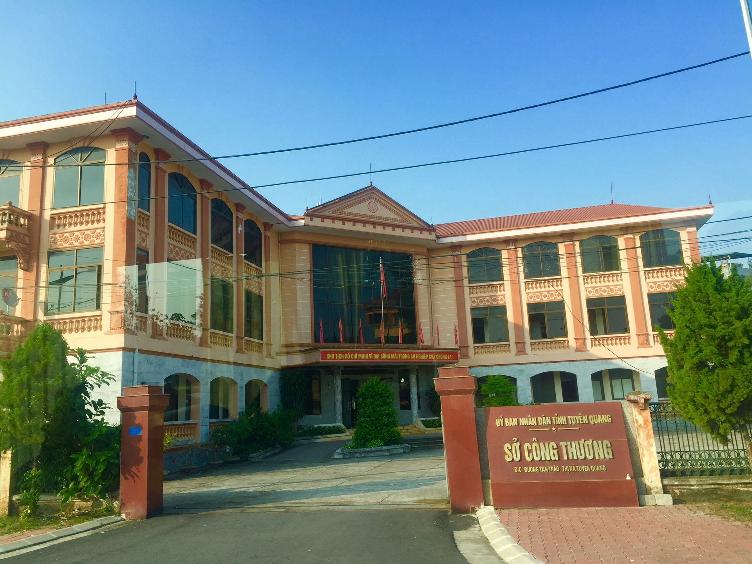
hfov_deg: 61.7
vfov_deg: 48.2
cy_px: 282
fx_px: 630
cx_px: 376
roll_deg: +2.4
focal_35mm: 29
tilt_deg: +11.0
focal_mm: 4.15
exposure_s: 1/719
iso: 32
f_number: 2.2
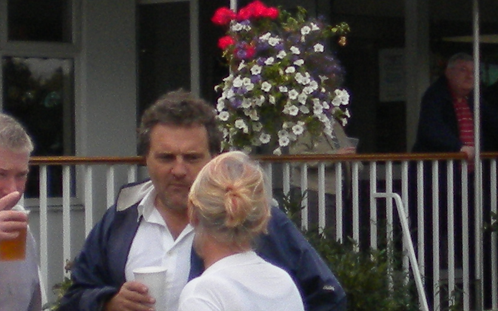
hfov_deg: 12.8
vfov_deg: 8.1
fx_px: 2199
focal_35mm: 162
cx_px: 469
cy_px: 43
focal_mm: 6.3
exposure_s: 1/577
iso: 139
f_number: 3.1
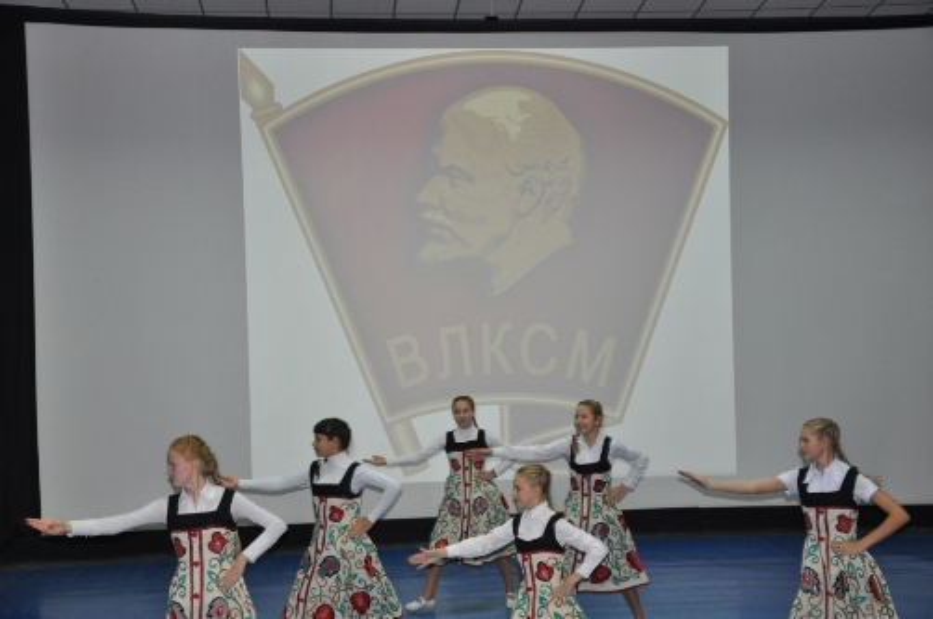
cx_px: 466
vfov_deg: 25.7
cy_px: 310
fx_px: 1358
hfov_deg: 37.9
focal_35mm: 52
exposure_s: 1/60
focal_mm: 35
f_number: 4.5
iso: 800
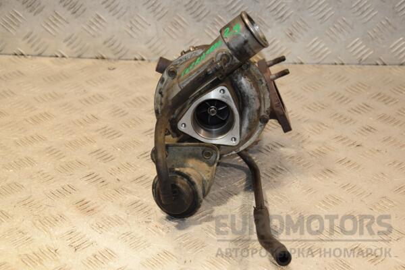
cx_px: 202
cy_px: 135
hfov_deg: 23.4
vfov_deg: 15.7
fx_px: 979
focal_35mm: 87
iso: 800
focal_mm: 58
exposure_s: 1/200
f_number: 6.3
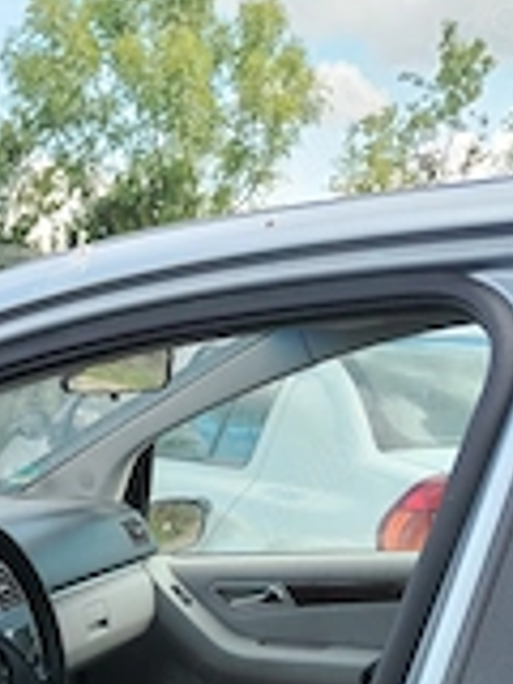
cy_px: 825
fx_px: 1186
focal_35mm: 60
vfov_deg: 28.0
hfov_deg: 22.9
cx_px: -64
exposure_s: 1/169
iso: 100
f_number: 1.75
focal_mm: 5.25
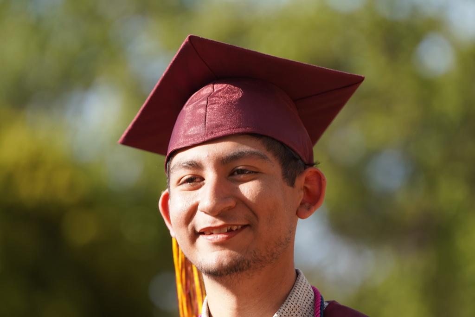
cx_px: 238
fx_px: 2639
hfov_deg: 10.3
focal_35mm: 200
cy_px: 158
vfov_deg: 6.9
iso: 100
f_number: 4
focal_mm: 200
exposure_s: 1/250
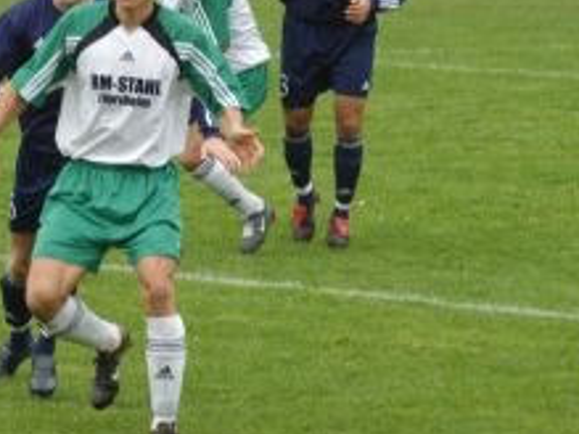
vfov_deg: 2.8
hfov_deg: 3.8
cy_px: 123
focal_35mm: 526
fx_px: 8793
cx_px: 159
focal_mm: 200
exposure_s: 1/320
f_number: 4.5
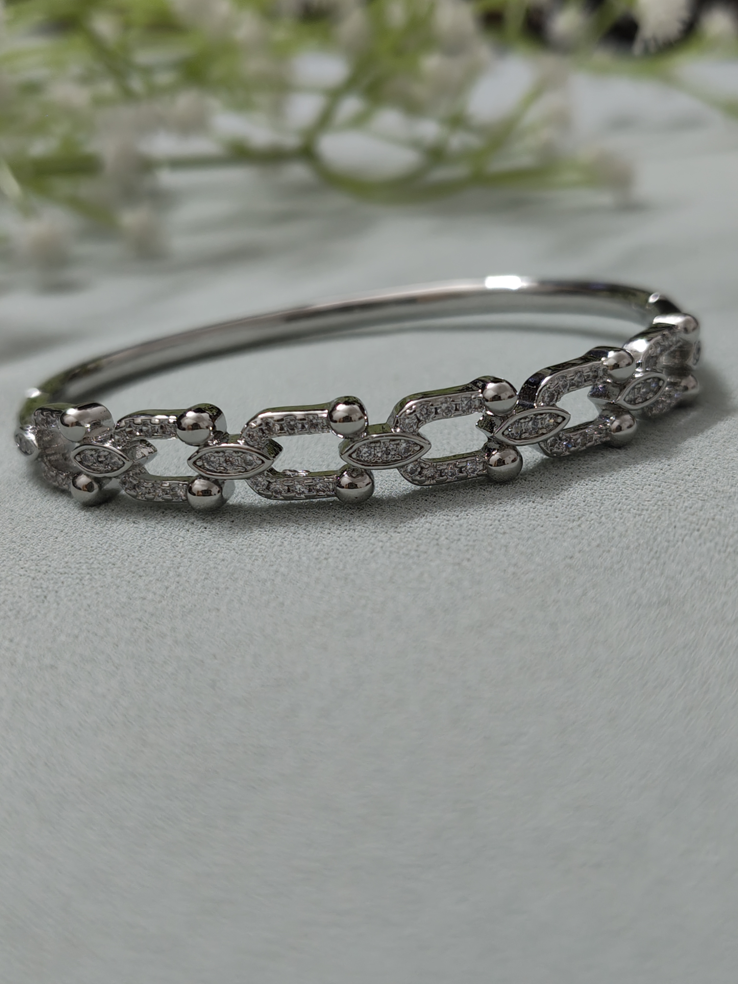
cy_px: 492
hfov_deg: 29.1
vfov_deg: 38.2
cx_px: 369
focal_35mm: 50
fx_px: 1421
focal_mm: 5.56
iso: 1009
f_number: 2
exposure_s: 1/33.3
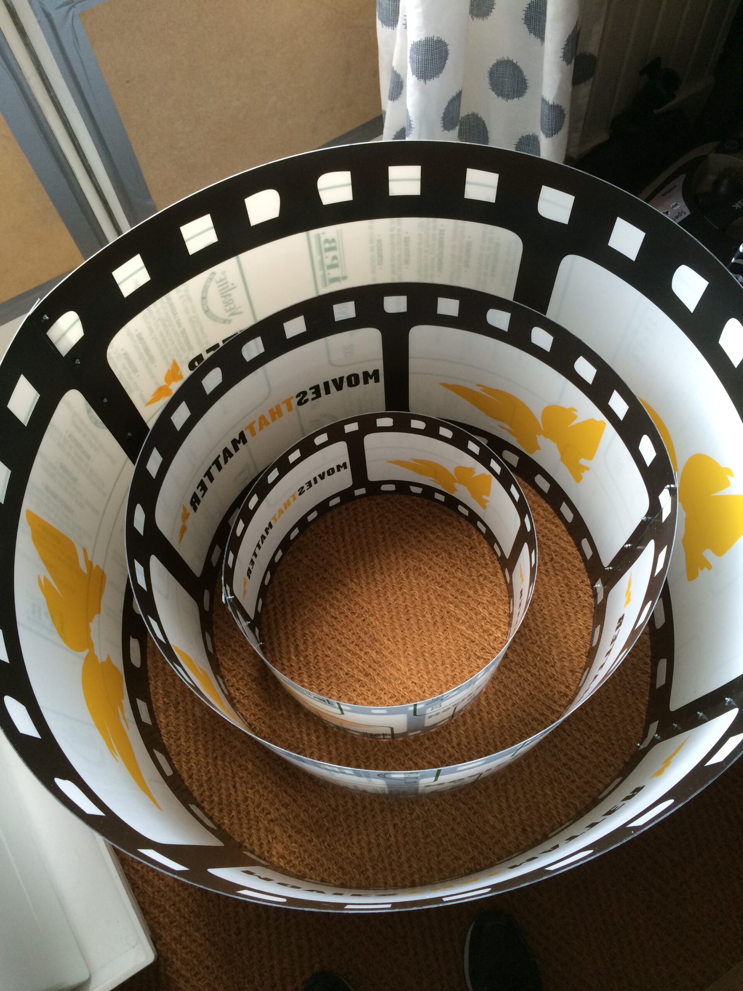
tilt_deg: -66.5
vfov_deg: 61.7
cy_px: 496
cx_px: 372
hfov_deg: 48.2
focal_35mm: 29
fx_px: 830
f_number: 2.2
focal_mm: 4.15
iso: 80
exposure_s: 1/30
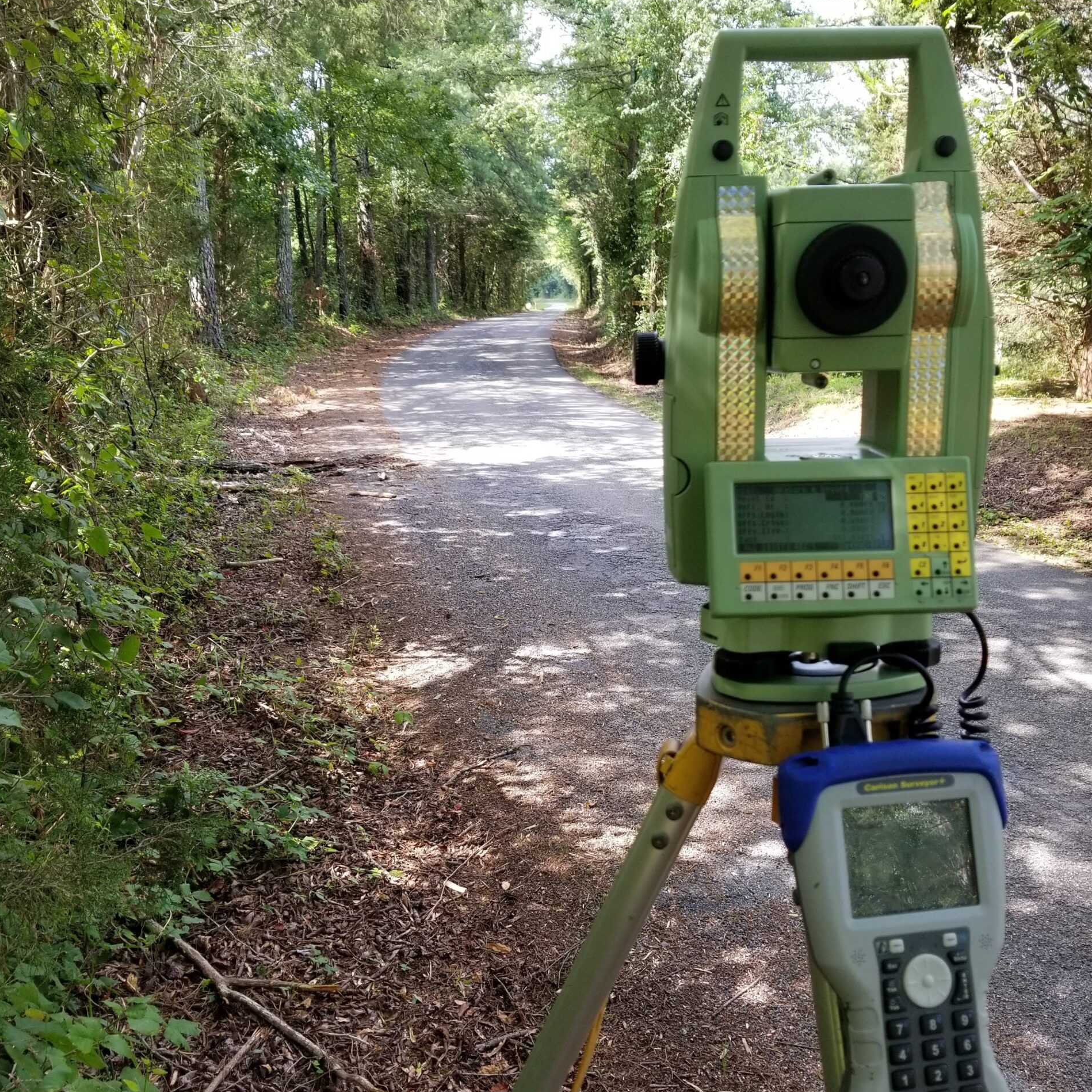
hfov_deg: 52.5
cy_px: 637
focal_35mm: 31
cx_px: 550
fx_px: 1106
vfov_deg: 52.3
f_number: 1.7
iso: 50
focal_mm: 4.25
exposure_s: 1/179
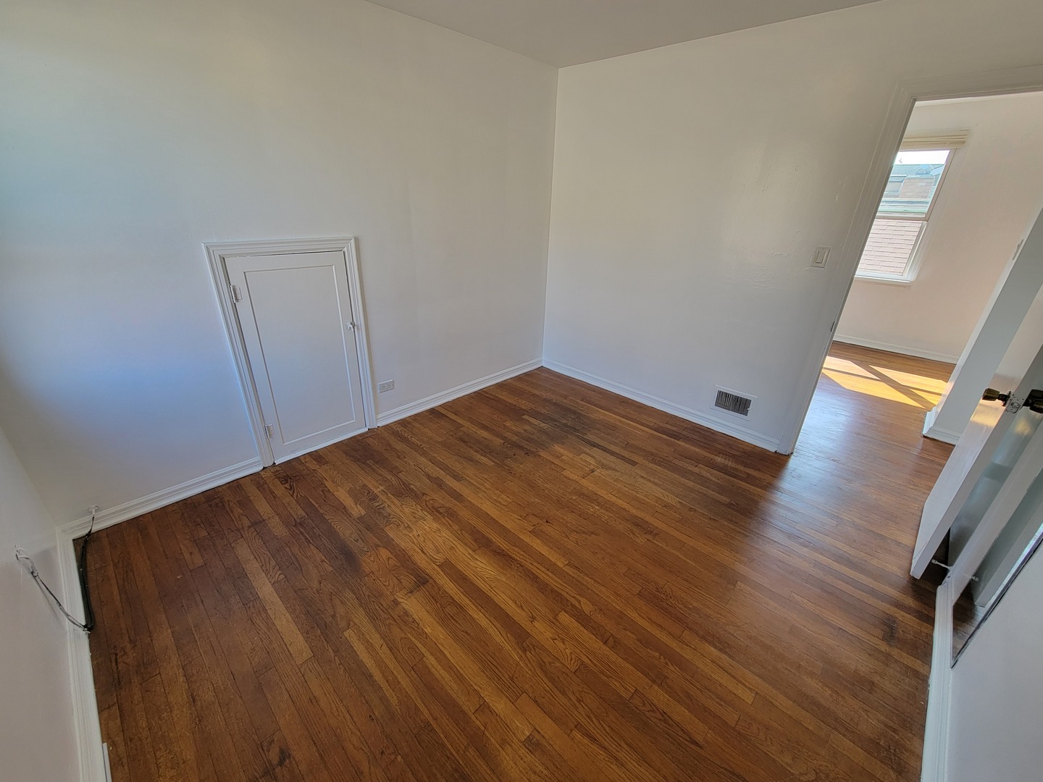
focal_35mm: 13
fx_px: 392
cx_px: 522
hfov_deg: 106.2
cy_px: 391
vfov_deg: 89.9
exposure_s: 1/60
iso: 64
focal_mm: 2.2
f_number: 2.2
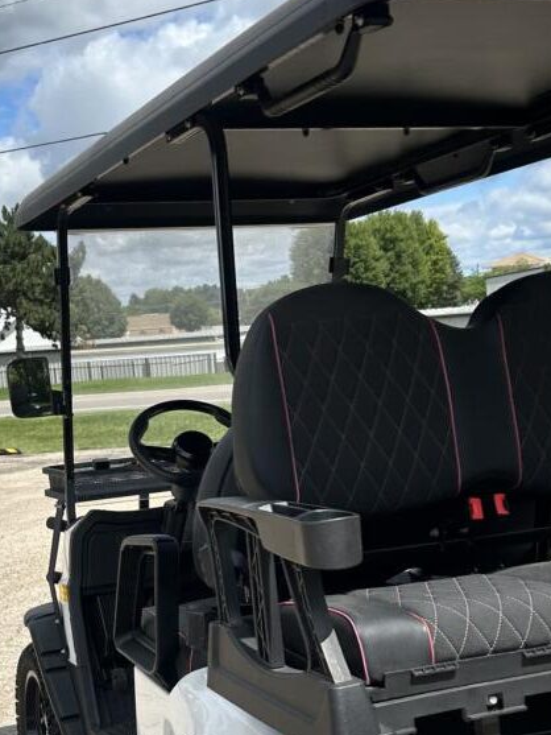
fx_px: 1188
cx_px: 210
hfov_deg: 26.0
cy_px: 521
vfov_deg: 33.9
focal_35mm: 56
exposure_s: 1/3704
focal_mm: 5.7
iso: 50
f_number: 1.5
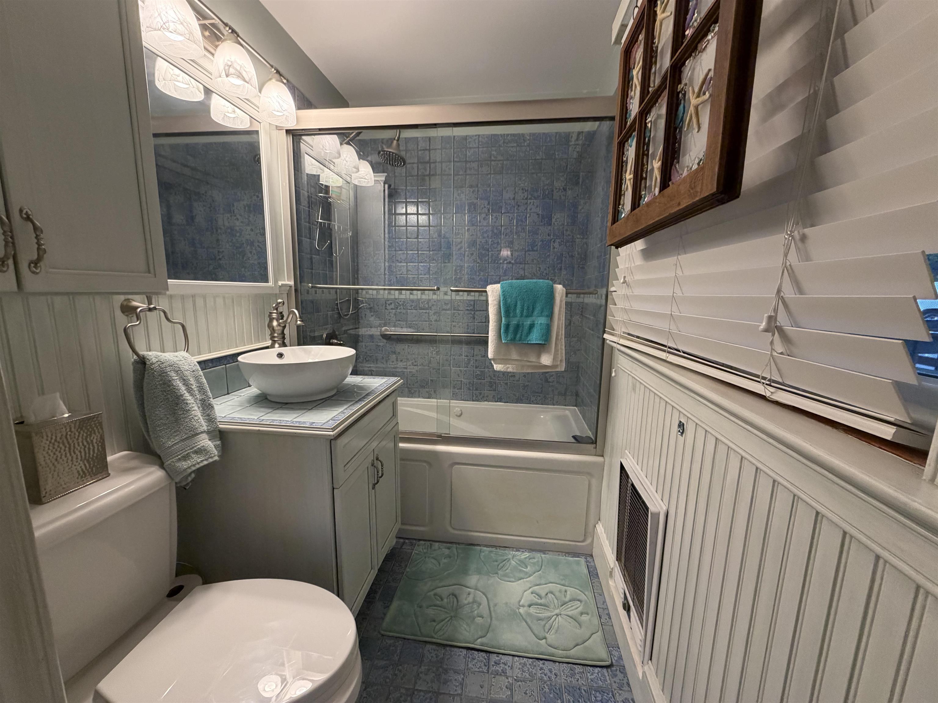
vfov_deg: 85.7
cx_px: 469
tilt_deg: -10.1
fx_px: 379
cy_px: 352
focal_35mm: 14
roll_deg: -0.8
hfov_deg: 102.1
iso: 250
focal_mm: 2.22
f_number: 2.2
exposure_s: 1/60
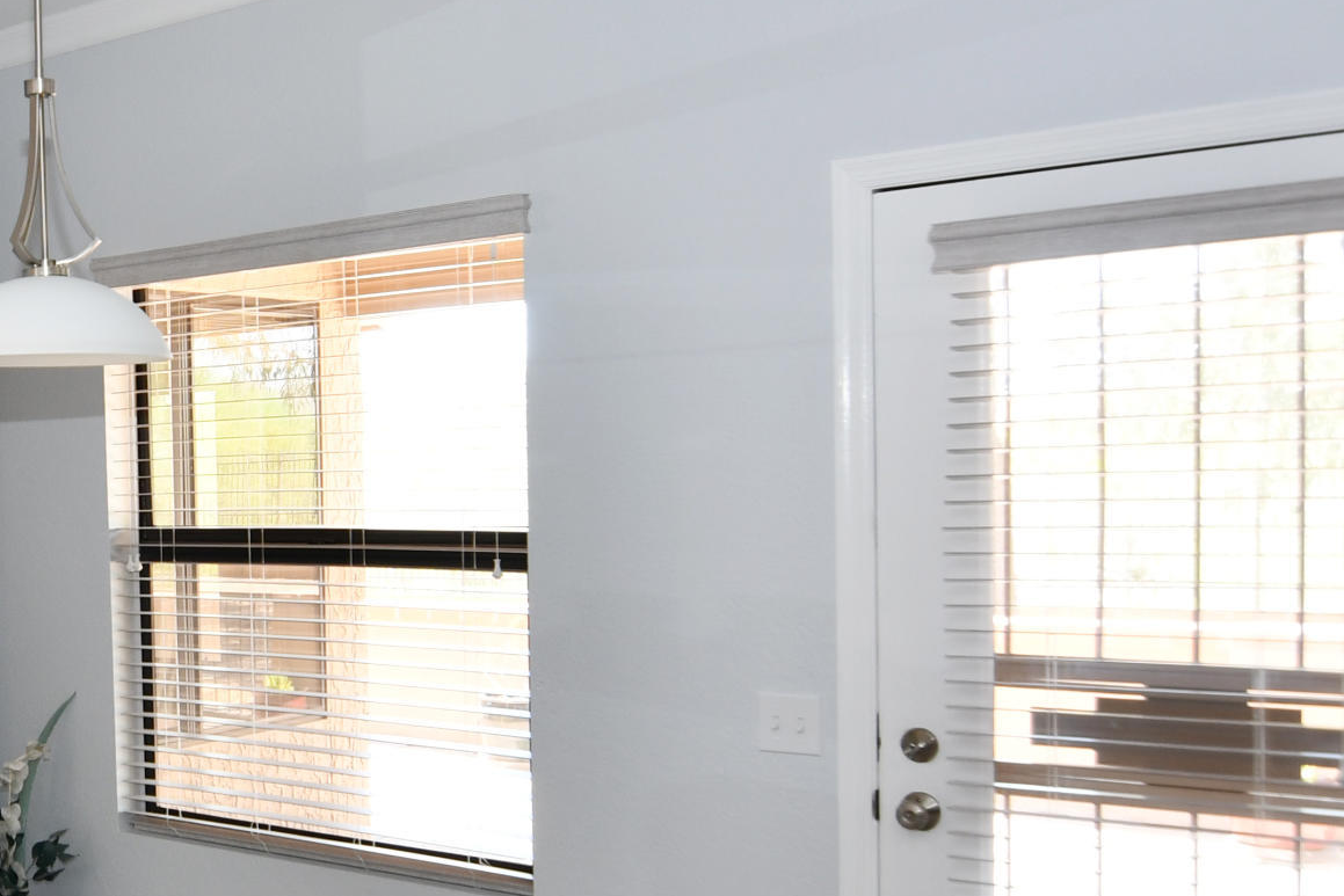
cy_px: 542
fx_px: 1643
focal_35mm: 44
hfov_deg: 39.0
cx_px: -23
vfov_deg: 30.4
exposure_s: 1/60
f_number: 4
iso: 320
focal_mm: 11.5
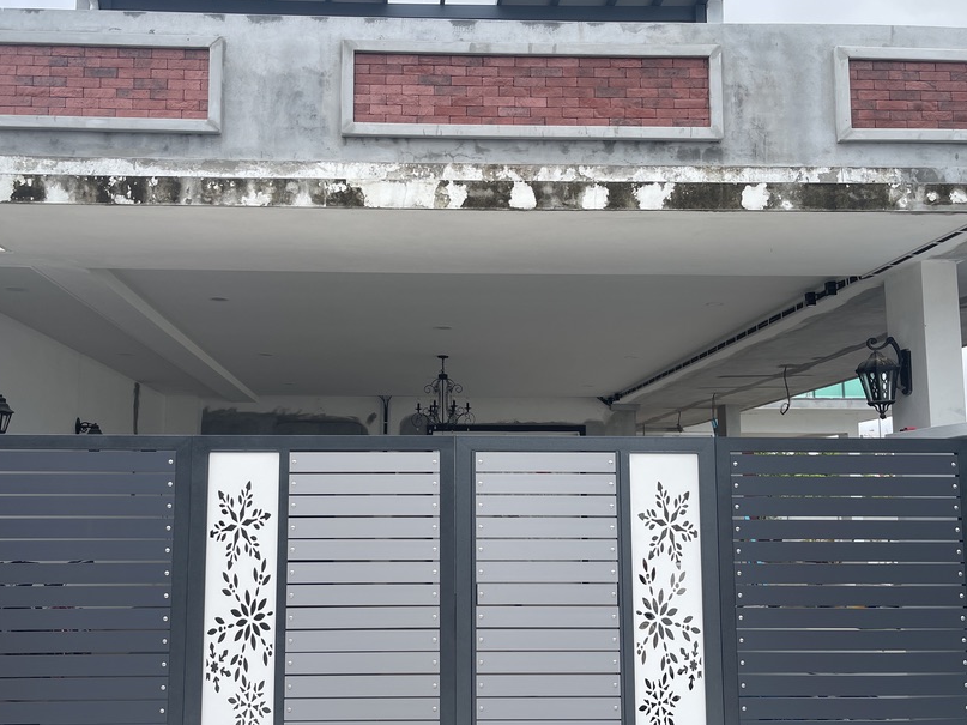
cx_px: 433
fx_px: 922
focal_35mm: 33
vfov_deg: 42.9
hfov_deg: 55.2
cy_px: 407
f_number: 1.6
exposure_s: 1/1225
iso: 32
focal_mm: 5.1
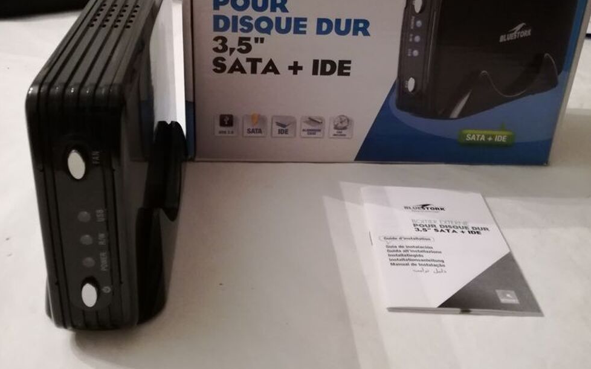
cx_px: 292
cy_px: 119
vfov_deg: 32.4
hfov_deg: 50.4
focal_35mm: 39
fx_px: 628
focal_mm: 3.79
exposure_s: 1/20
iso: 500
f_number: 2
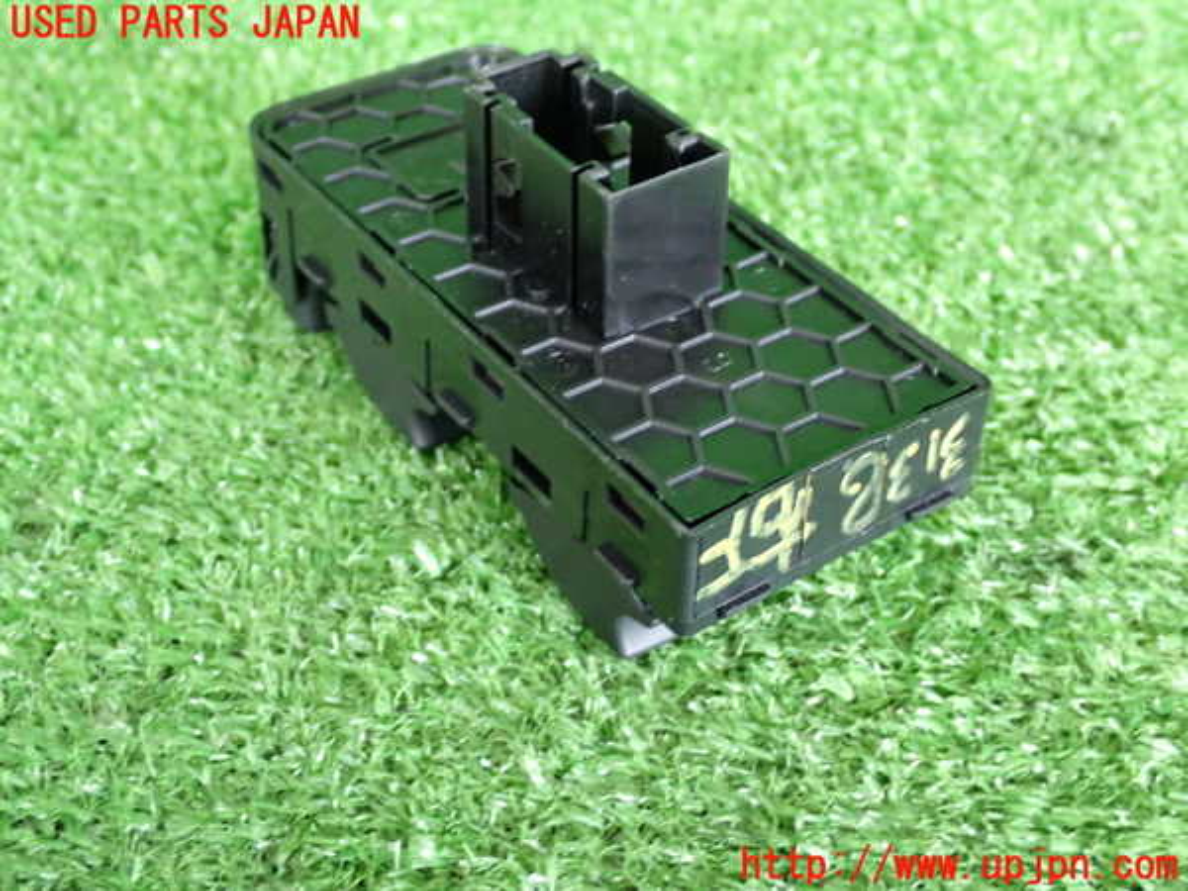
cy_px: 446
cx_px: 594
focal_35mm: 50
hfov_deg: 38.2
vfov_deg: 29.1
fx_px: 1716
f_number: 3.2
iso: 800
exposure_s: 1/50
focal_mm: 9.01
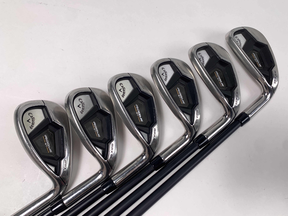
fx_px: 216
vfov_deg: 53.1
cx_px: 144
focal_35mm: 26
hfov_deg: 67.3
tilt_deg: -73.0
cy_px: 108
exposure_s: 1/149
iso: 25
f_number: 1.8
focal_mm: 4.25
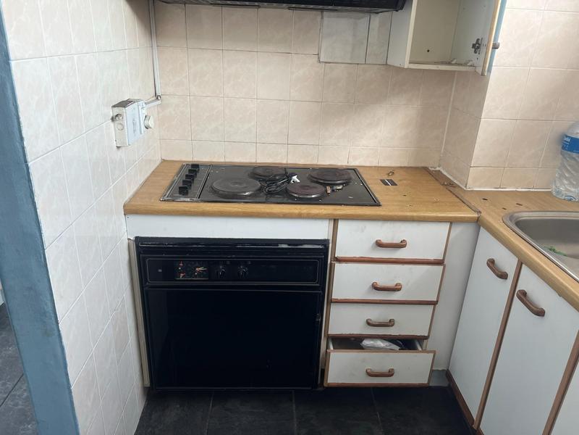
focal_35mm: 26
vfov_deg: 53.1
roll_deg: -2.4
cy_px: 218
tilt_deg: -22.6
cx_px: 290
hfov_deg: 67.3
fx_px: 435
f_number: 1.5
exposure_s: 1/121
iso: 125
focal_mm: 5.7
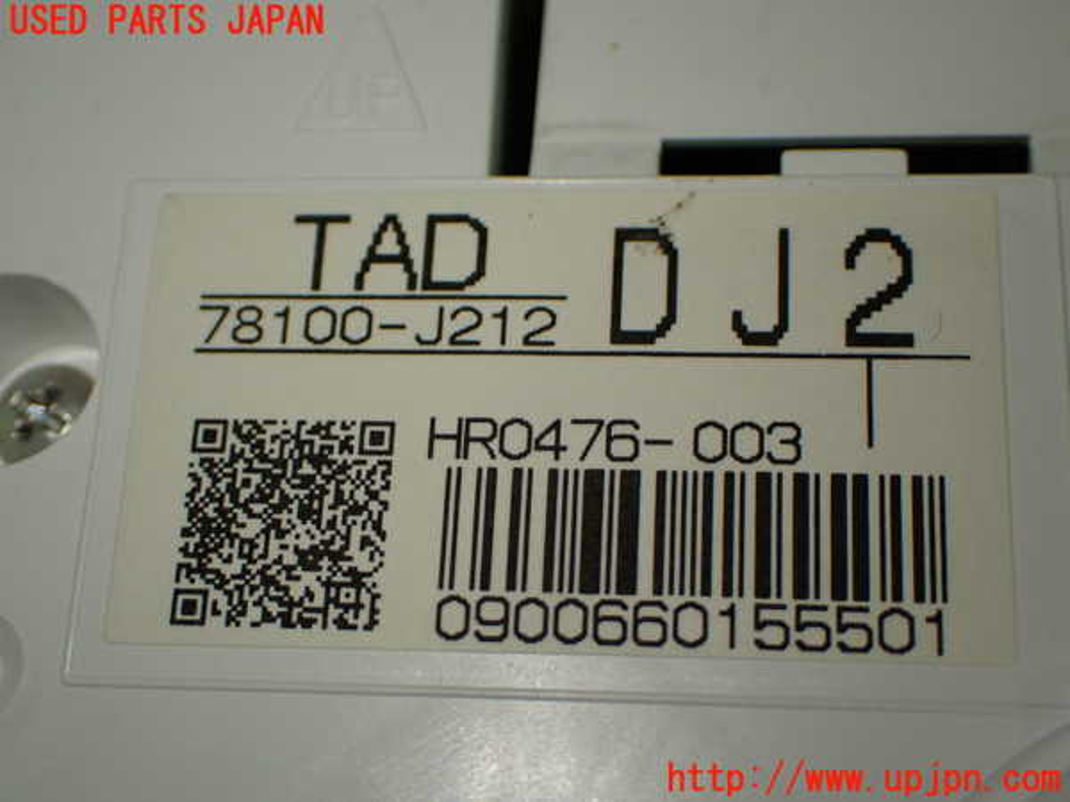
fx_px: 1669
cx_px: 535
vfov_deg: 27.0
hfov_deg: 35.5
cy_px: 401
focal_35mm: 54
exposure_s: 1/200
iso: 200
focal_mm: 9.65
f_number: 3.3
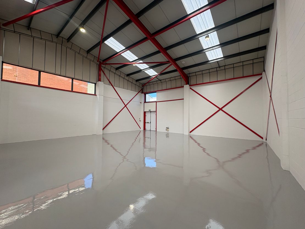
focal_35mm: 14
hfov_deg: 102.1
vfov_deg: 85.7
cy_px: 114
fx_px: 123
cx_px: 152
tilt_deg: +1.5
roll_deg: -0.4
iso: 64
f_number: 2.2
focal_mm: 2.22
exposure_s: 1/498
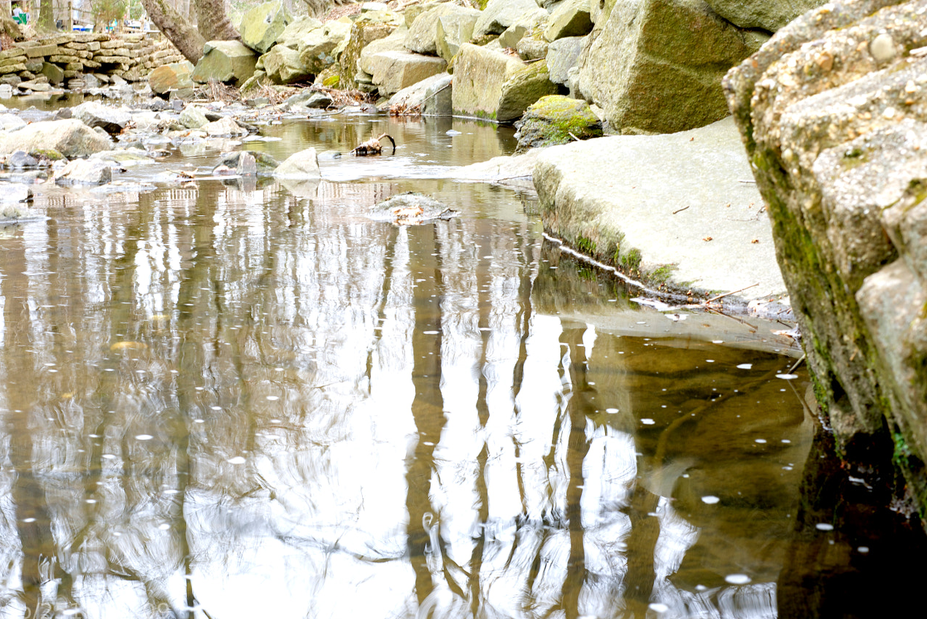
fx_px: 1623
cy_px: 279
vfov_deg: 21.6
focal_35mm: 63
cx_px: 372
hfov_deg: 31.8
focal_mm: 50
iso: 50
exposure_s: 1/5
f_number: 11
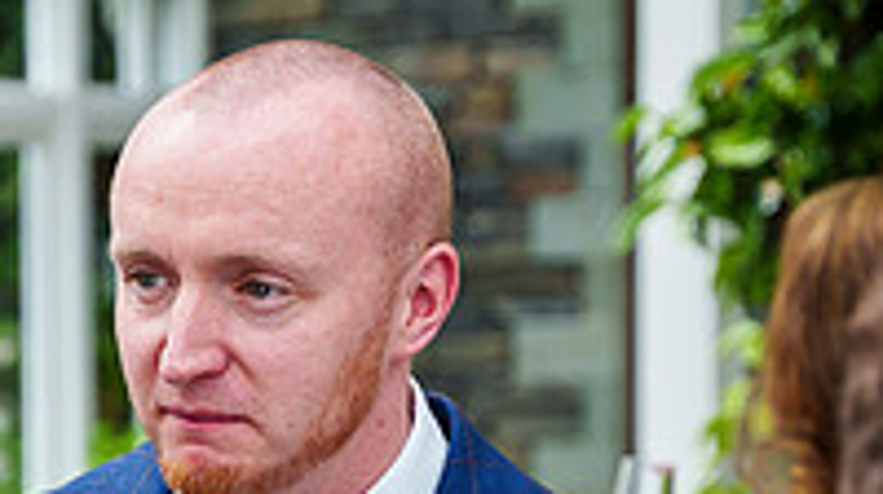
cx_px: -74
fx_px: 4654
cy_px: 680
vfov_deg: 6.0
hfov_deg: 10.7
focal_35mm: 199
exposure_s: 1/1600
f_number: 3.5
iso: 800
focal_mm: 59
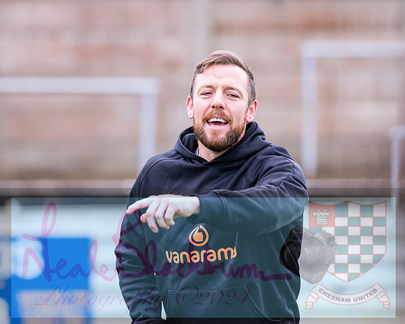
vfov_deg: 5.6
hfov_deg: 7.0
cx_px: 202
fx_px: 3293
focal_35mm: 275
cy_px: 162
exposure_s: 1/2000
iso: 500
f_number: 2
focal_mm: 135
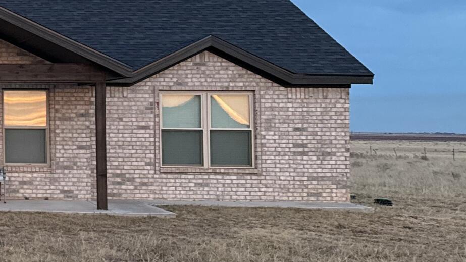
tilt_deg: +4.0
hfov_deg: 20.6
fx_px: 1050
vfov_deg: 14.2
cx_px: -269
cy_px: 59
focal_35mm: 85
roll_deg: -0.3
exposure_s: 1/70
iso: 200
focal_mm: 6.76
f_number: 1.78
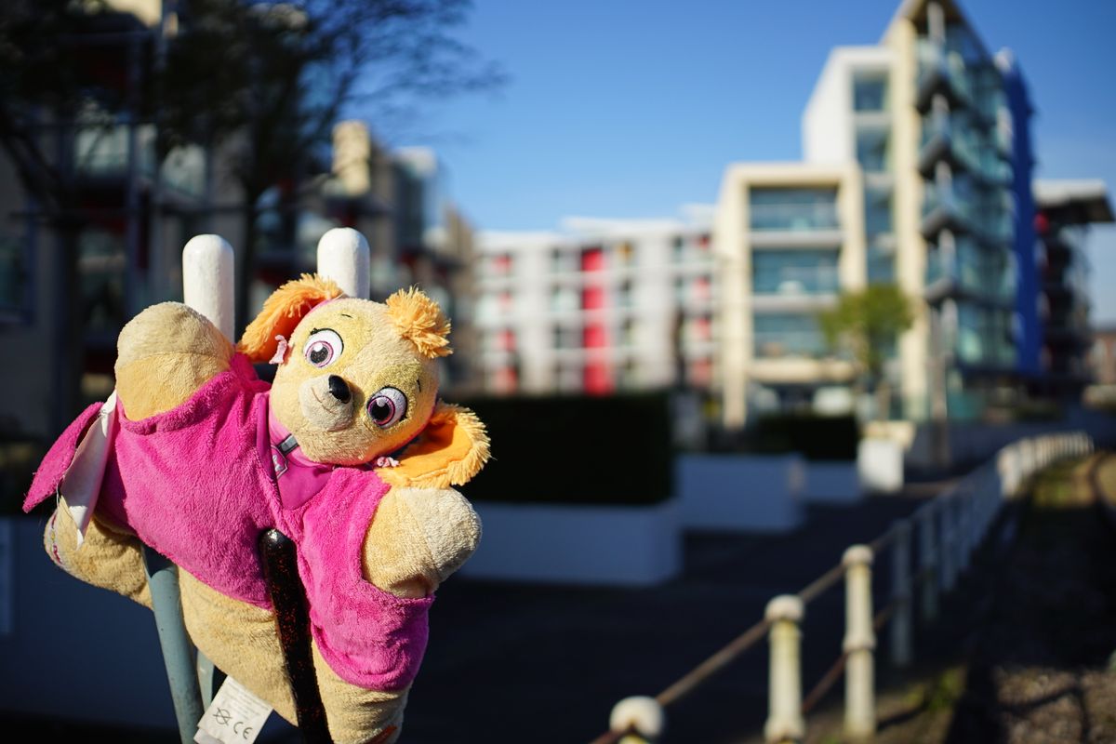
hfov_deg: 51.9
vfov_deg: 35.9
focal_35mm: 37
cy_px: 372
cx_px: 558
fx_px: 1147
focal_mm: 25
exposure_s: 1/4000
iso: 100
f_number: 1.7
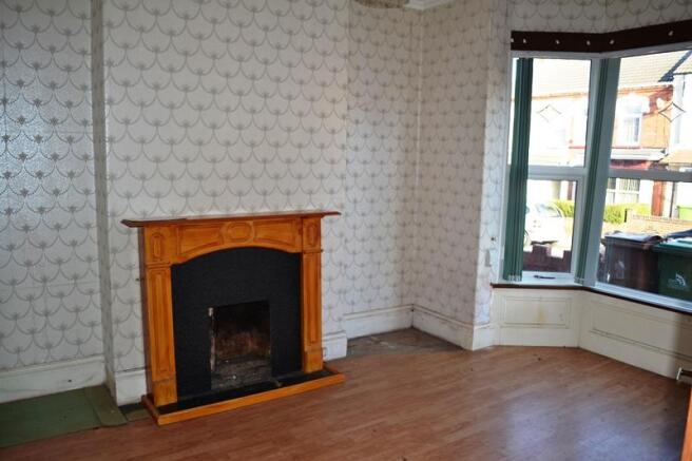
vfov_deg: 47.9
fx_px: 519
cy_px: 230
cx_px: 346
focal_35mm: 27
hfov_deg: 67.4
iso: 100
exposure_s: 1/60
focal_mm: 18
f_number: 3.5
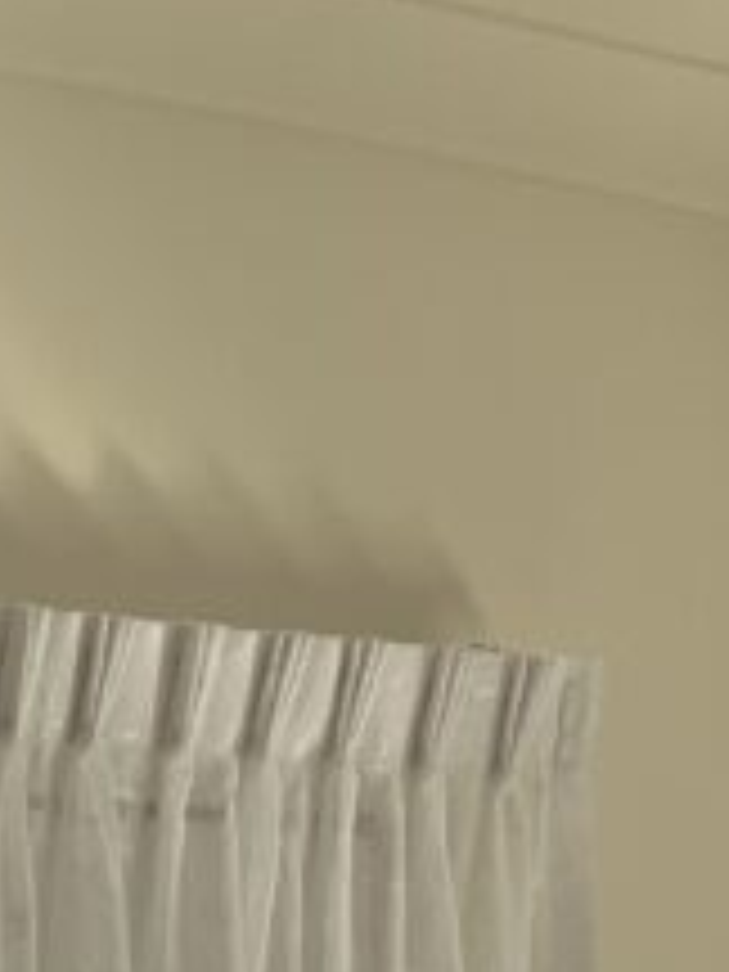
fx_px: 3454
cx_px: -981
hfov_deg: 10.5
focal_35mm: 123
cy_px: 1962
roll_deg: +2.3
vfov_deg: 13.6
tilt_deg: -8.1
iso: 40
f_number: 1.6
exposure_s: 1/278
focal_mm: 5.1
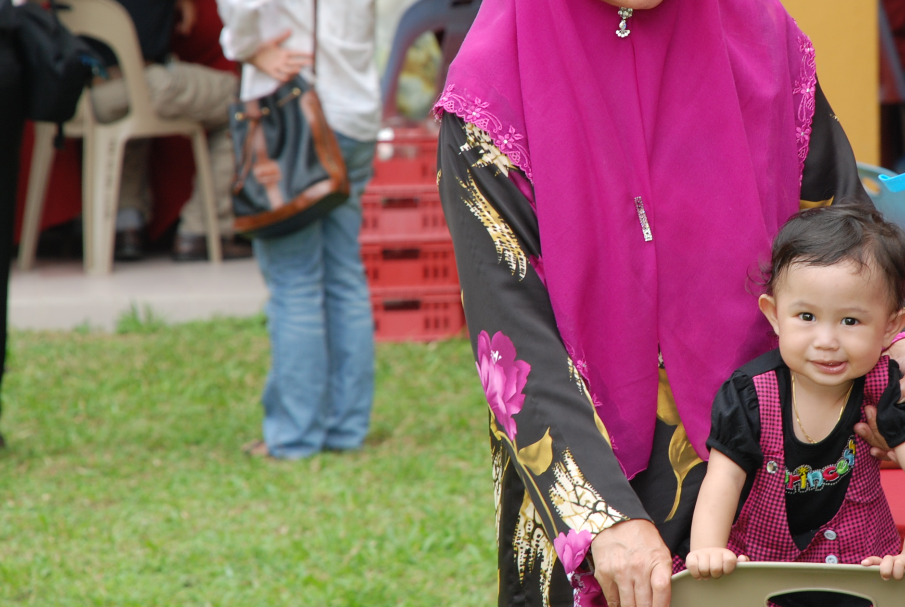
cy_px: 197
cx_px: 657
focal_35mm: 312
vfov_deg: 4.4
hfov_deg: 6.6
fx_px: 7854
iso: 200
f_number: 8
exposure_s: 1/80
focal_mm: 135
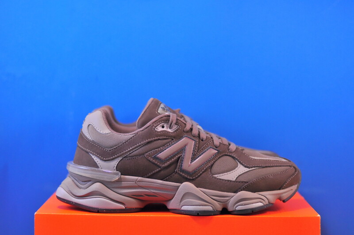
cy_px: 118
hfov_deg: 27.0
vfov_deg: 18.1
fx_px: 736
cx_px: 177
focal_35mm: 75
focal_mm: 50
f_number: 2
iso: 250
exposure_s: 1/320
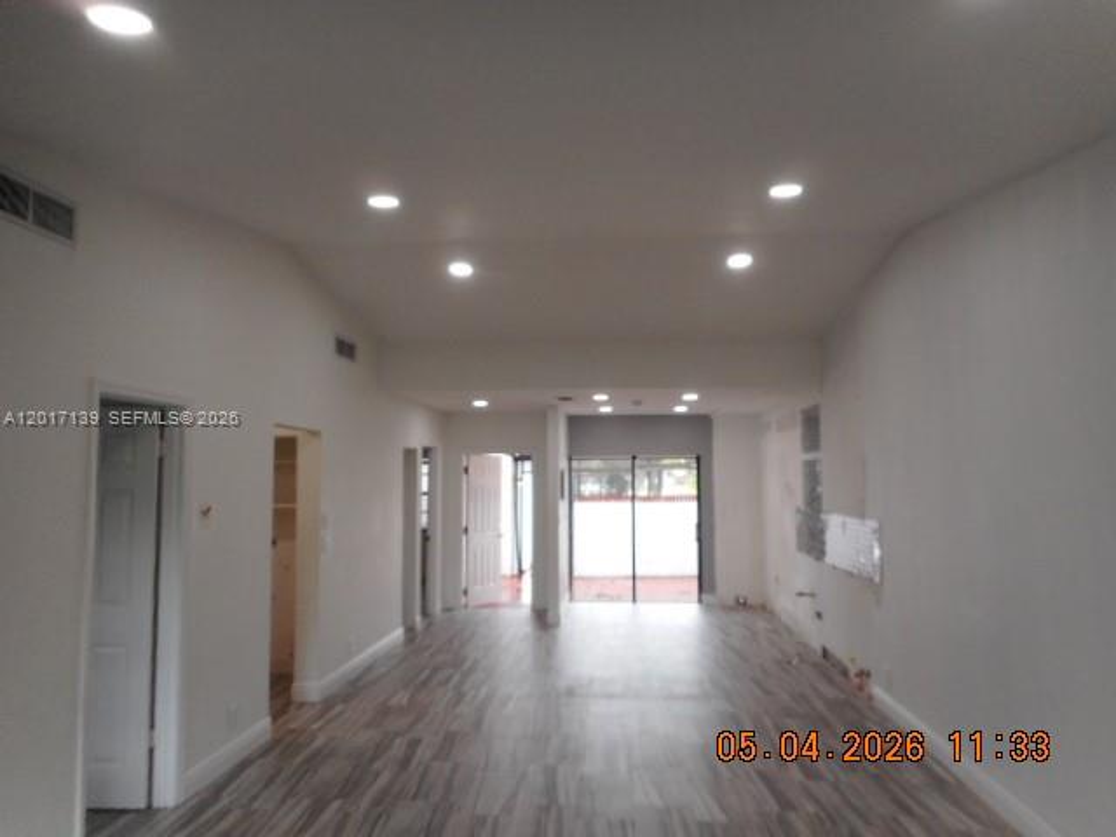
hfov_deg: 69.4
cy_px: 418
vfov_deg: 54.9
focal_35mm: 25
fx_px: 806
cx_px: 558
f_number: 3.7
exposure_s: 1/30
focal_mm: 4.5
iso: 110
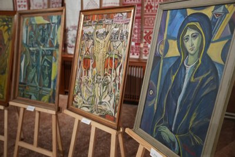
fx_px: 196
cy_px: 78
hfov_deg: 61.9
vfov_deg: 43.6
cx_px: 118
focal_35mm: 30
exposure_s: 1/160
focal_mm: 30
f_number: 2.8
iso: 2500
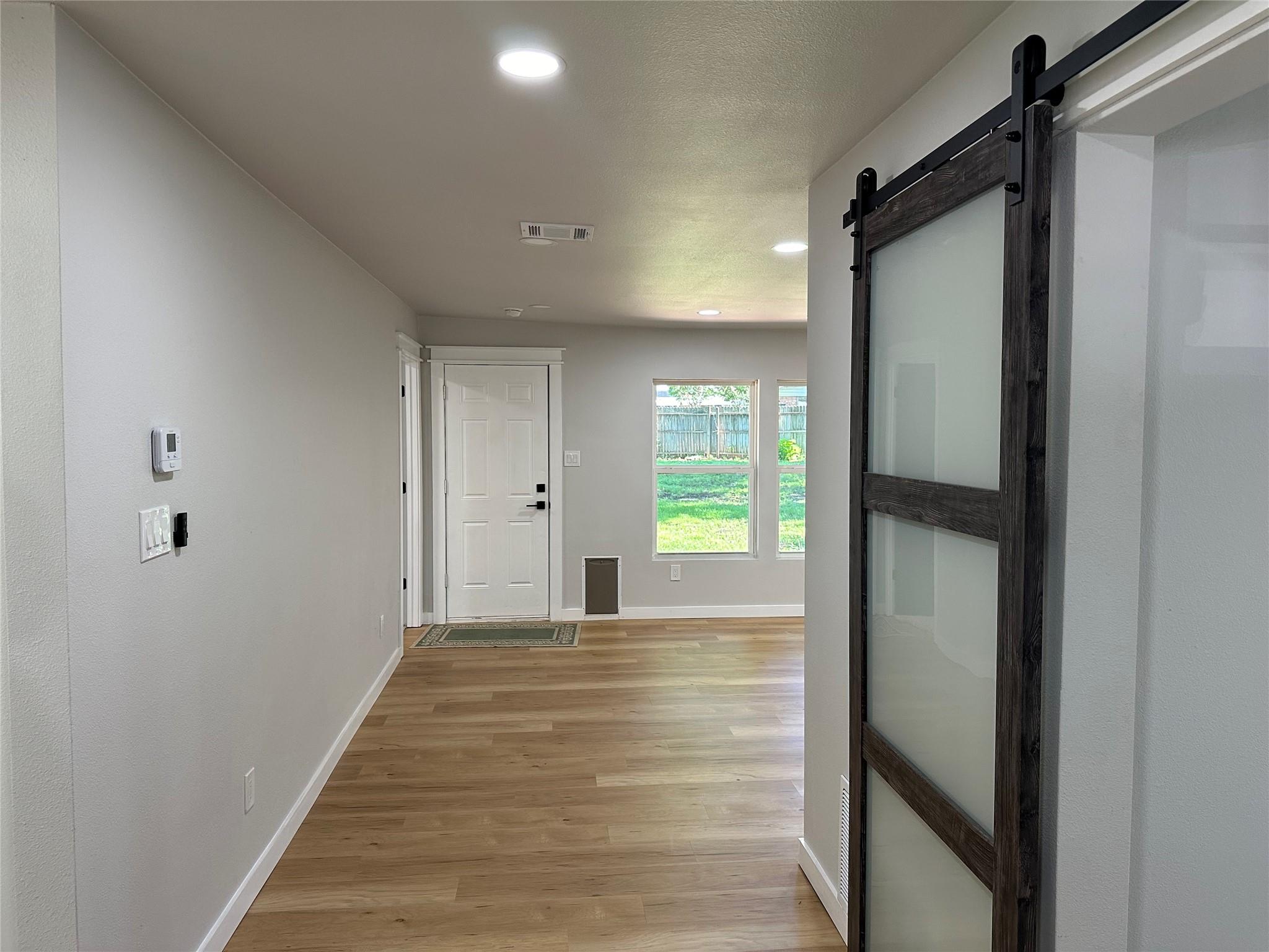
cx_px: 634
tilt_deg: -1.2
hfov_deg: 71.6
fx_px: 880
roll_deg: -0.6
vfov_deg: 56.8
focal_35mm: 24
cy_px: 476
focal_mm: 6.86
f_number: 1.78
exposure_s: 1/120
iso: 200
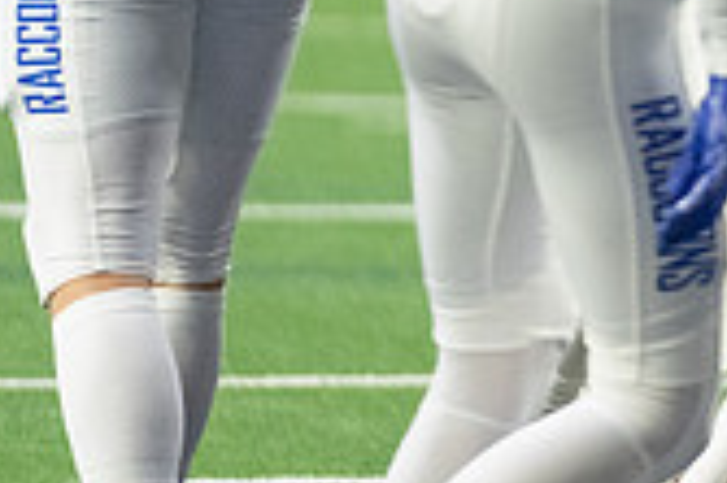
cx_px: 1162
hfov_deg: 3.3
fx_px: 12750
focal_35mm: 632
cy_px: -342
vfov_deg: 2.2
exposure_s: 1/1000
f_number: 2.8
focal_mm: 182
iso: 4000
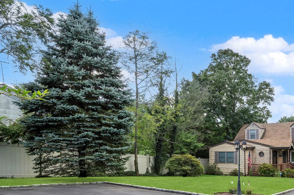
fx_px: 220
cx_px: 245
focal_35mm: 27
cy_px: 151
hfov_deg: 60.6
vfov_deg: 45.8
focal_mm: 15
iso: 100
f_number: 8
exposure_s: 1/50
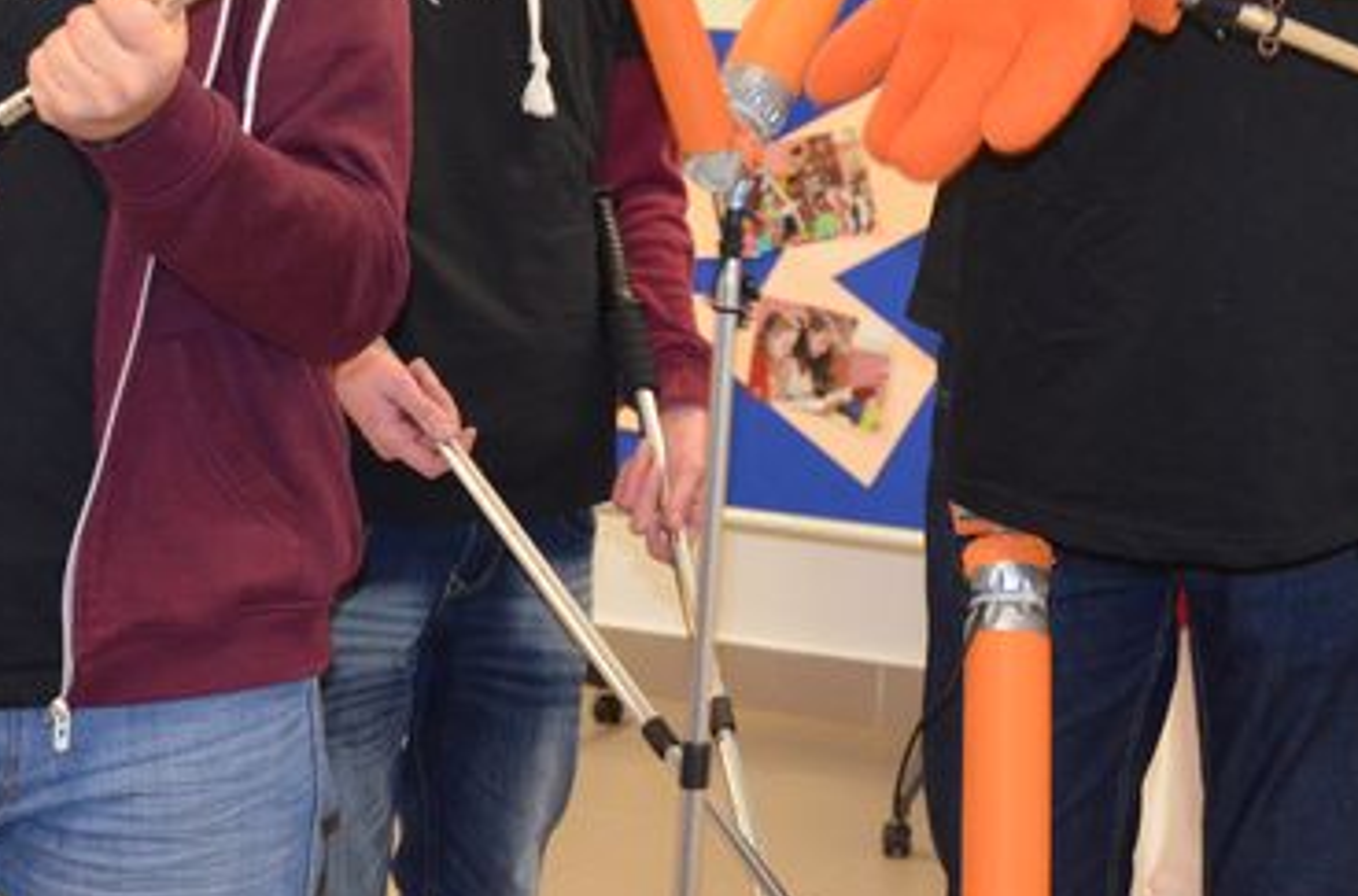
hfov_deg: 17.9
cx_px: 1037
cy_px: -53
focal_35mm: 114
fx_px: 4291
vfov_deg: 11.8
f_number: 4.5
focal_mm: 35
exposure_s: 1/60
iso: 2500
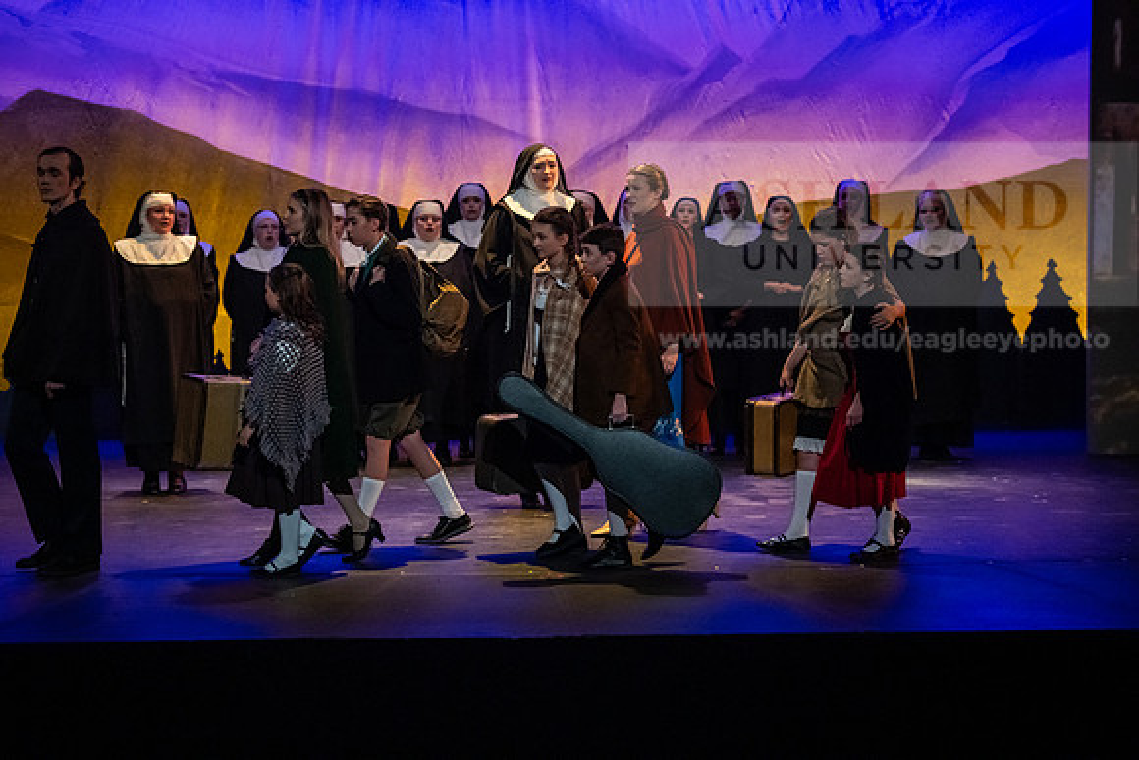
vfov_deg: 13.4
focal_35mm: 102
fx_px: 3228
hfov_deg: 20.0
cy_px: 380
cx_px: 570
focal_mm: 102
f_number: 2.8
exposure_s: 1/250
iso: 6400
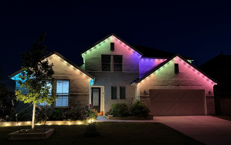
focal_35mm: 26
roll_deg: +0.2
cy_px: 82
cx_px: 115
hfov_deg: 70.4
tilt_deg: +9.0
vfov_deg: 47.5
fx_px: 164
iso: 1250
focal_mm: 6.76
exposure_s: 1/30
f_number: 1.78
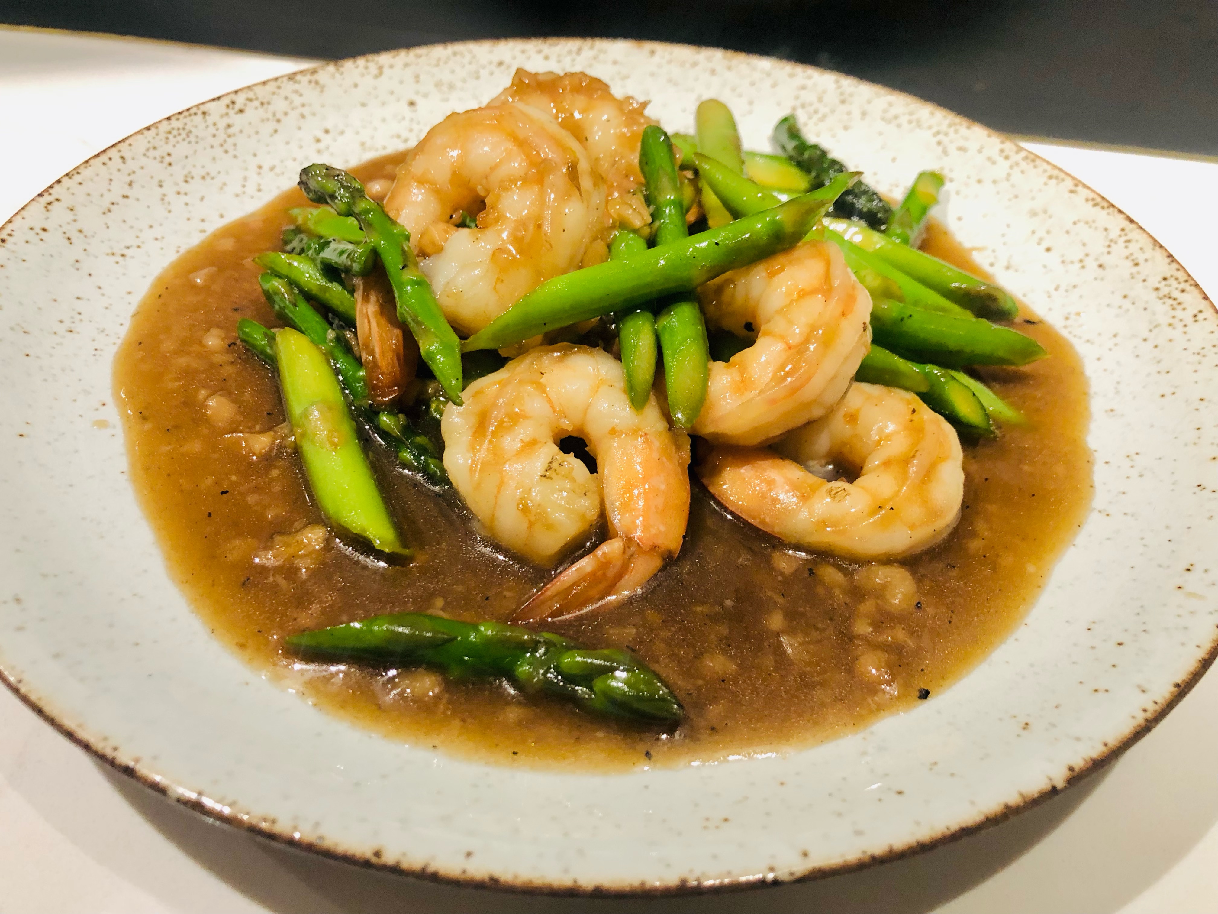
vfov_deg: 49.7
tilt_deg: -42.2
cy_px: 457
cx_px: 609
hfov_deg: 63.4
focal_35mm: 28
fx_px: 985
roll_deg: -3.1
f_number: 1.8
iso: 80
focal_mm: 4
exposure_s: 1/15
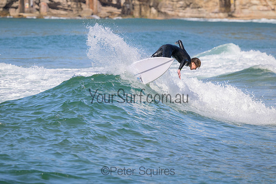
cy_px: 92
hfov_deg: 4.3
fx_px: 3681
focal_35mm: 480
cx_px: 138
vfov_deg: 2.9
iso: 900
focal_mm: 480
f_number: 10
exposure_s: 1/2000
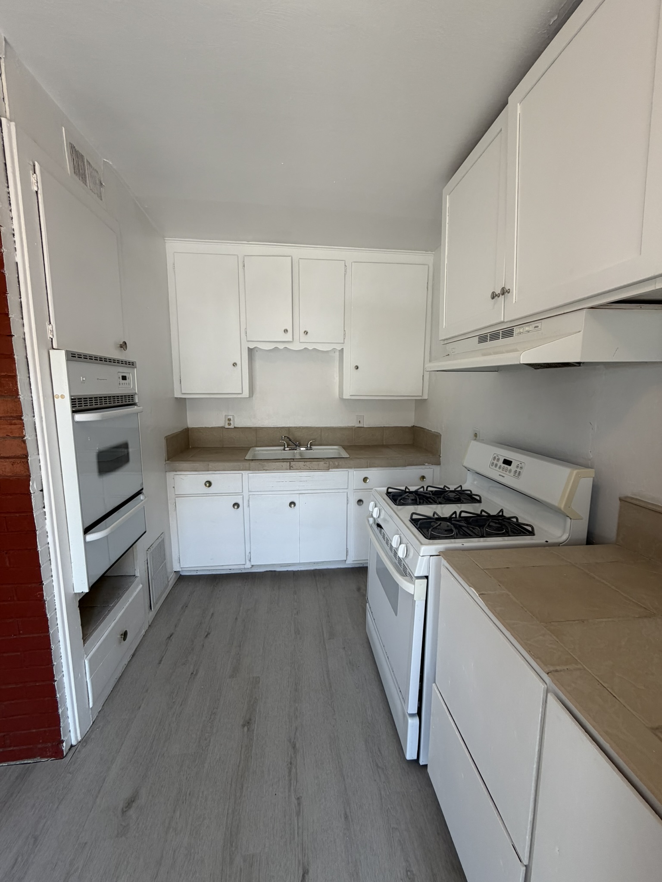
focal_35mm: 14
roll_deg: +1.3
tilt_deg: -8.4
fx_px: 357
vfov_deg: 102.1
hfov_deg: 85.7
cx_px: 331
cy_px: 441
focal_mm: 2.22
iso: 100
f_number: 2.2
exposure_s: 1/120
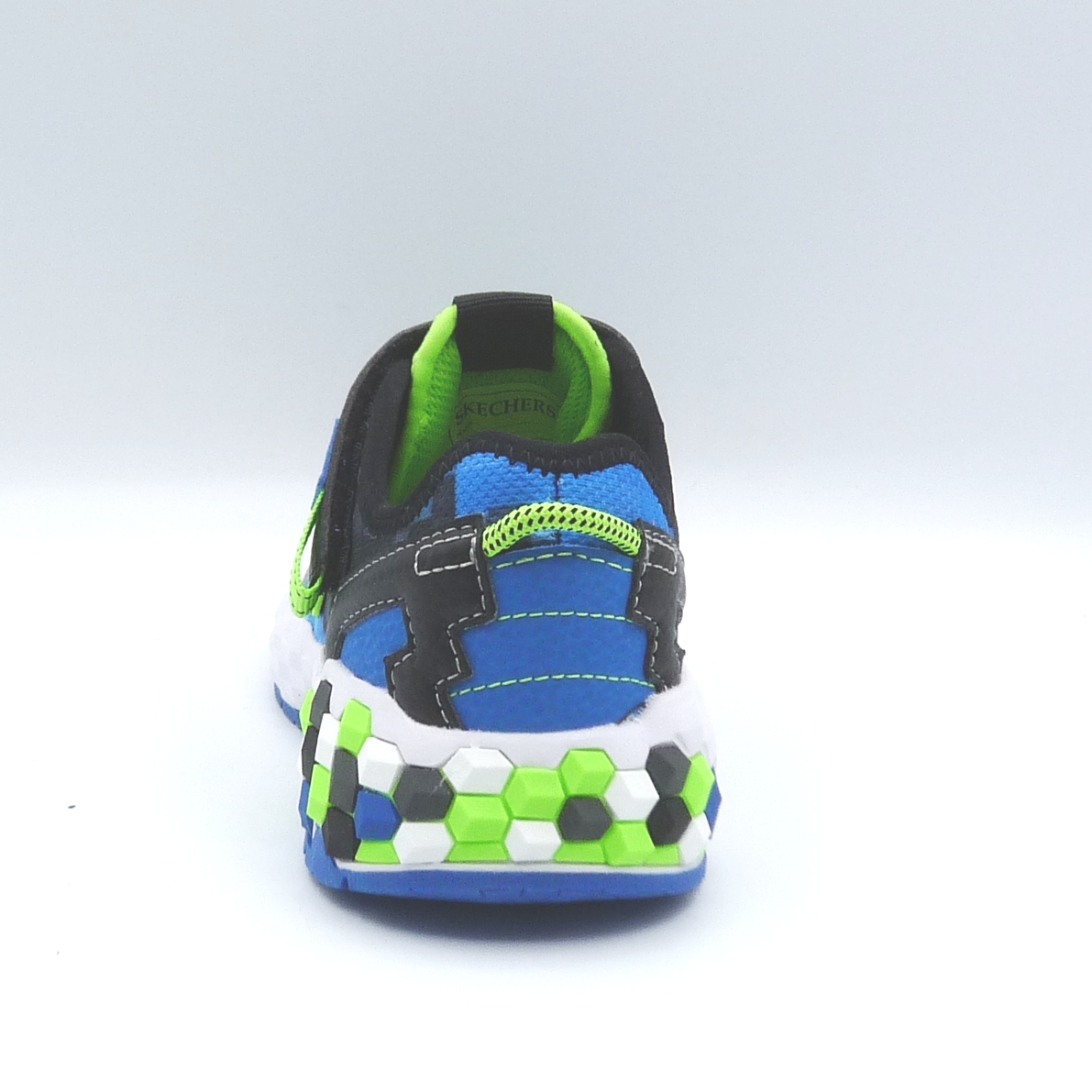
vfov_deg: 30.0
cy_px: 546
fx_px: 2034
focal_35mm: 57
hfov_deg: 30.0
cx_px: 496
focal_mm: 4.8
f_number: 5
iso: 100
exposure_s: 1/200
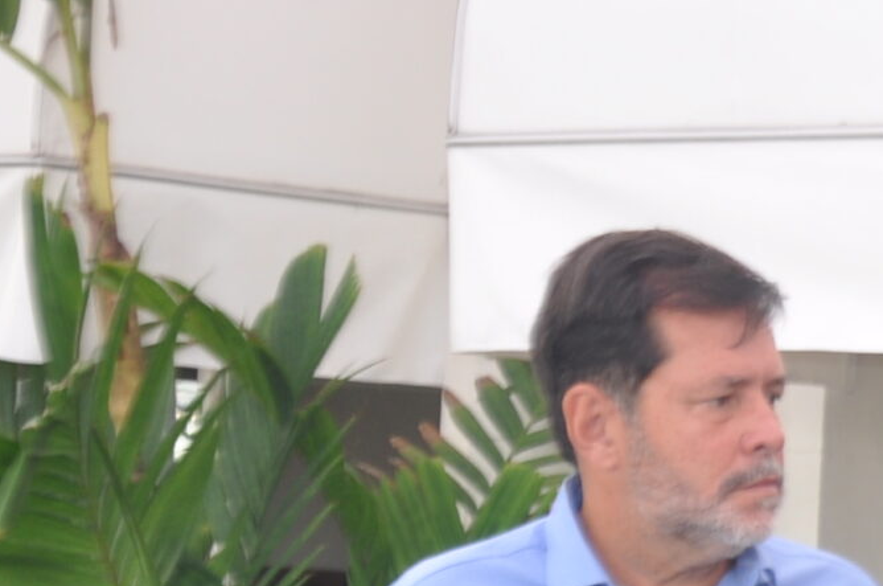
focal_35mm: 161
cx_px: 1450
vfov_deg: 8.4
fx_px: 3942
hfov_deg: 12.0
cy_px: 689
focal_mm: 28
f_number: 5.6
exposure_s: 1/50
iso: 200
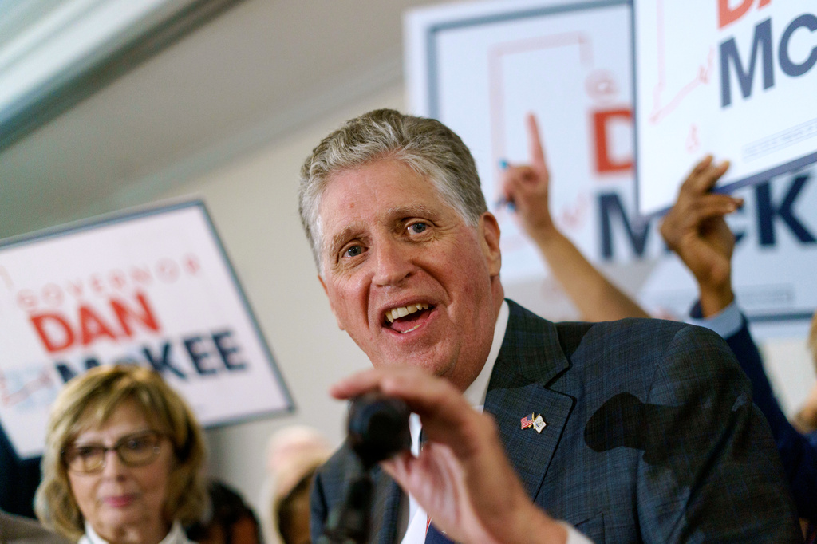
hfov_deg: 39.6
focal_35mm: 50
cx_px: 408
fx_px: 1134
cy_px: 272
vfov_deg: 27.0
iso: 2500
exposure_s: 1/200
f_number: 1.8
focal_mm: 50
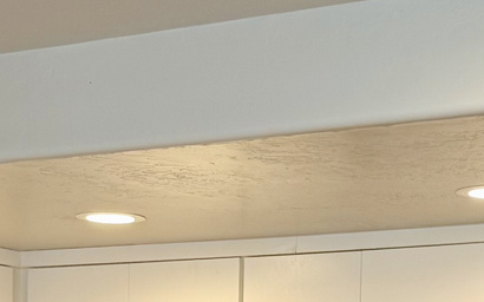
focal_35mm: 127
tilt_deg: -2.7
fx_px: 1675
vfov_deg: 9.7
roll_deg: -1.3
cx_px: 227
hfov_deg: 16.4
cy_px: 566
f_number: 1.78
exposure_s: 1/60
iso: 100
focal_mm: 6.76
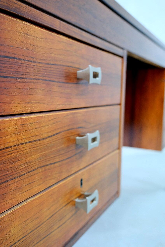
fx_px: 227
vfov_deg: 57.2
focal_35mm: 33
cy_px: 124
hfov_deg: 40.0
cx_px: 82
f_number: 4
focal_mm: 22.3
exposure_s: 1/30
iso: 4000
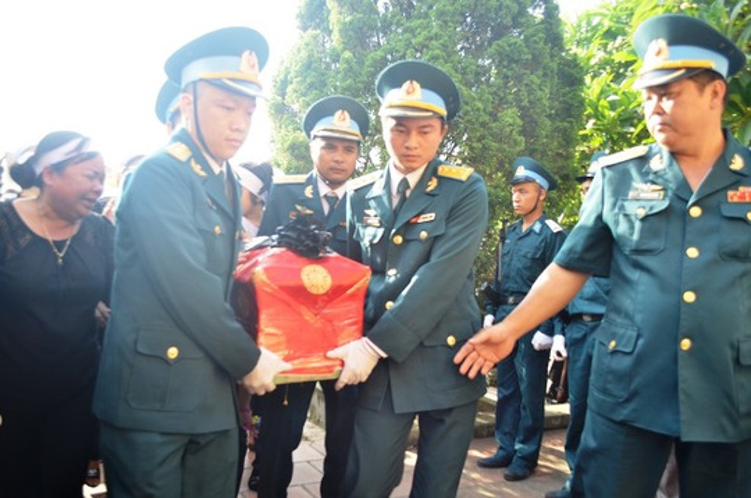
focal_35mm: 30
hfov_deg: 62.0
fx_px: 625
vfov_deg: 43.5
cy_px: 249
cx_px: 376
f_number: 4
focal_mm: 20
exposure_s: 1/60
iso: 100
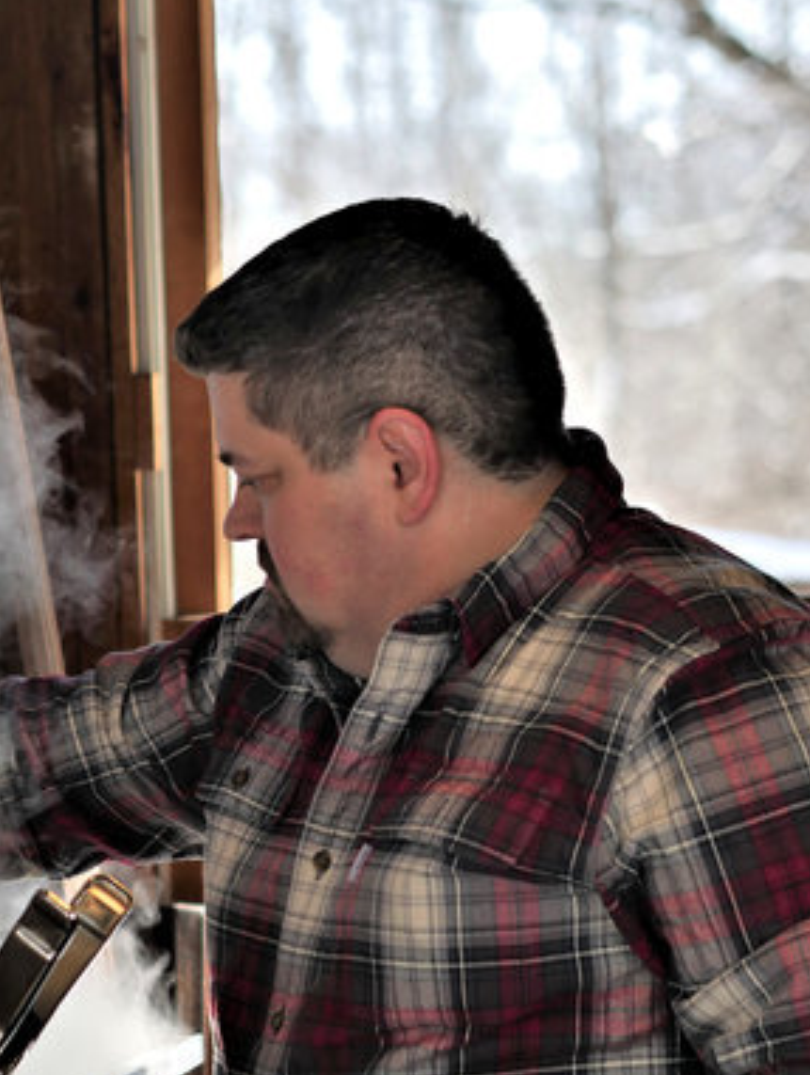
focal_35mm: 151
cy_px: 756
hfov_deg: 9.8
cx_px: 202
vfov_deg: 13.0
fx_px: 4698
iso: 200
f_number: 2.2
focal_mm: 45
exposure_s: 1/640
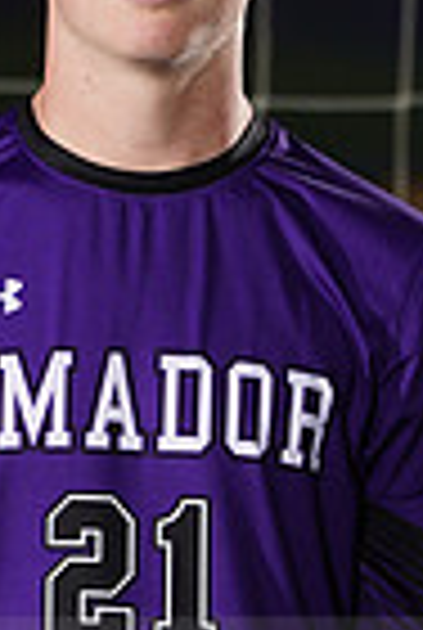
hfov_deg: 0.9
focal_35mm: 1531
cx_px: -38
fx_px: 26849
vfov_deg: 1.3
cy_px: 680
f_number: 7.1
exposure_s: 1/200
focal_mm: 370
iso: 200
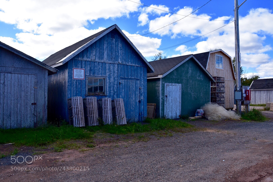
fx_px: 205
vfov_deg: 47.9
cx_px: 136
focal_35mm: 27
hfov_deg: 67.4
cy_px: 91
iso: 125
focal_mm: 18
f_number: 14
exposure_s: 1/100
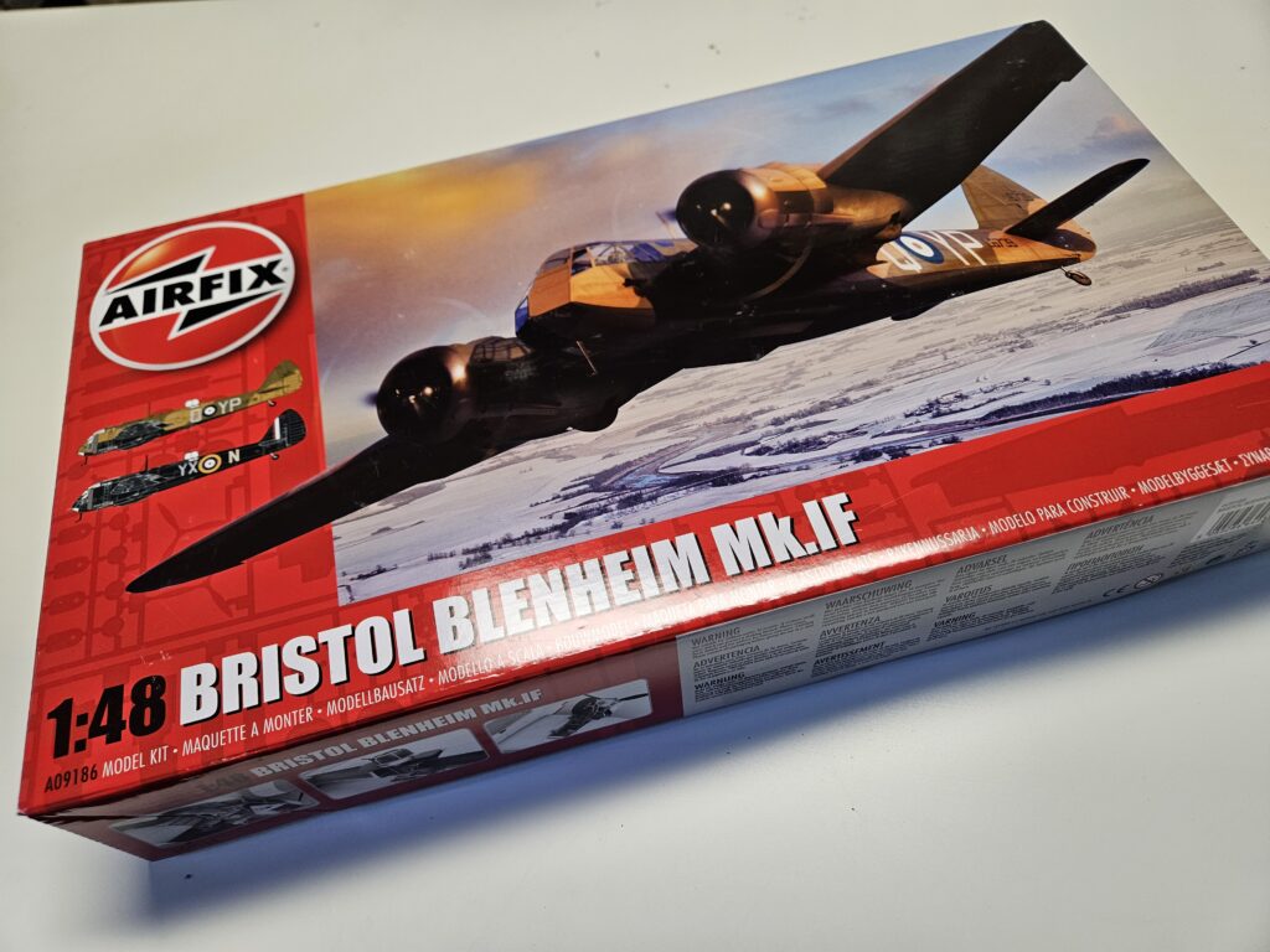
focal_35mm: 23
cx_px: 635
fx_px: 844
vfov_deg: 58.9
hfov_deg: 73.9
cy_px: 476
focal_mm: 5.4
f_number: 1.8
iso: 200
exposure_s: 1/120
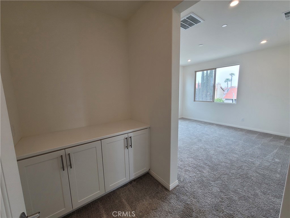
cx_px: 145
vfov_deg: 89.9
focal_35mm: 13
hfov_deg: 106.2
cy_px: 109
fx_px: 109
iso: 80
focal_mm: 2.2
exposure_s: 1/120
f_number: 2.2
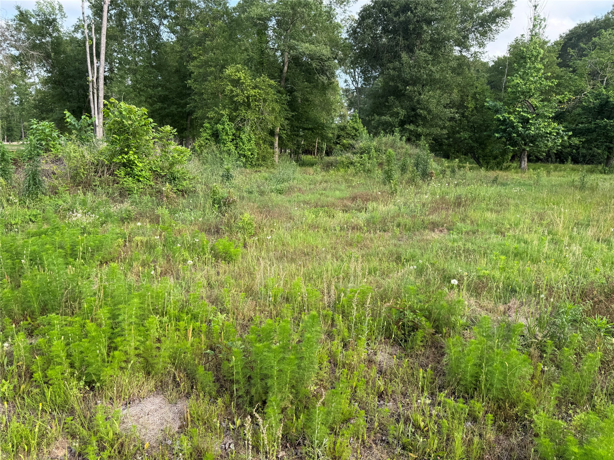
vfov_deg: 56.8
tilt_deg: -12.5
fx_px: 426
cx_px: 307
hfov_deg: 71.6
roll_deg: -2.7
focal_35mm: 24
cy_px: 230
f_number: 1.78
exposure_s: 1/782
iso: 80
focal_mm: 6.76
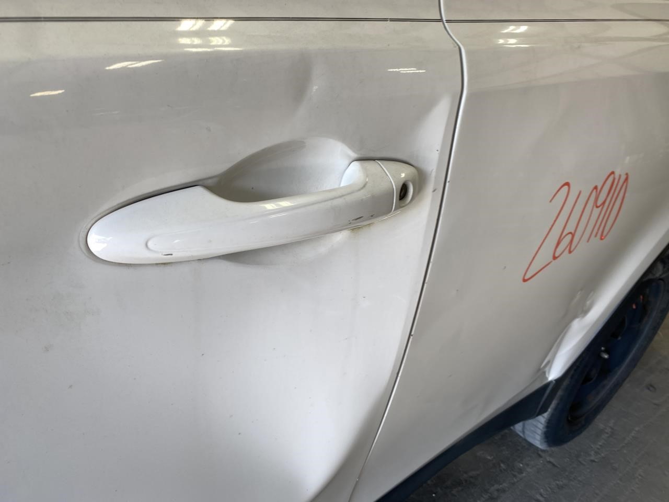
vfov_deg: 53.1
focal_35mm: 26
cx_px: 334
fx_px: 502
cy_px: 251
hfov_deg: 67.3
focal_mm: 4.25
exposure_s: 1/120
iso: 32
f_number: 1.8
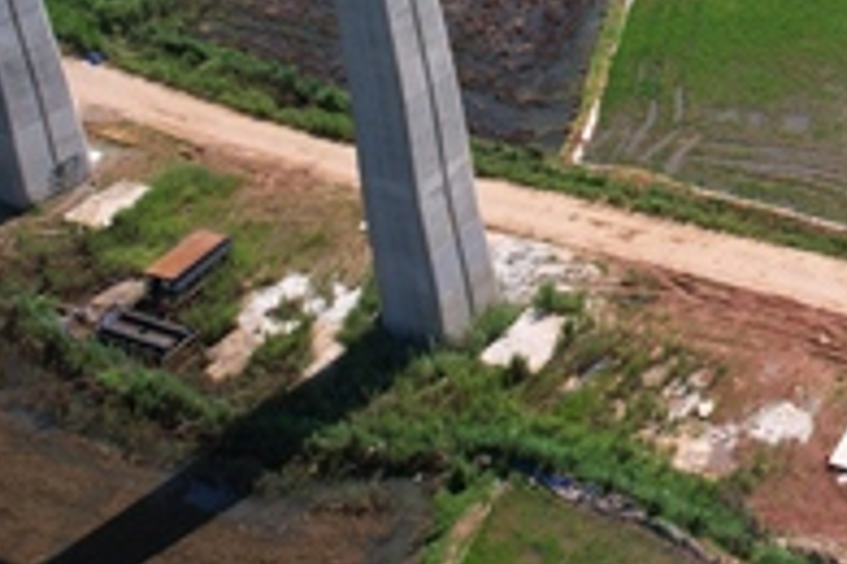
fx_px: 1459
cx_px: 914
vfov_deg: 19.8
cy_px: -204
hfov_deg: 29.4
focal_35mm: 62
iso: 100
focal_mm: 8.38
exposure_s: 1/2000
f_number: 2.8
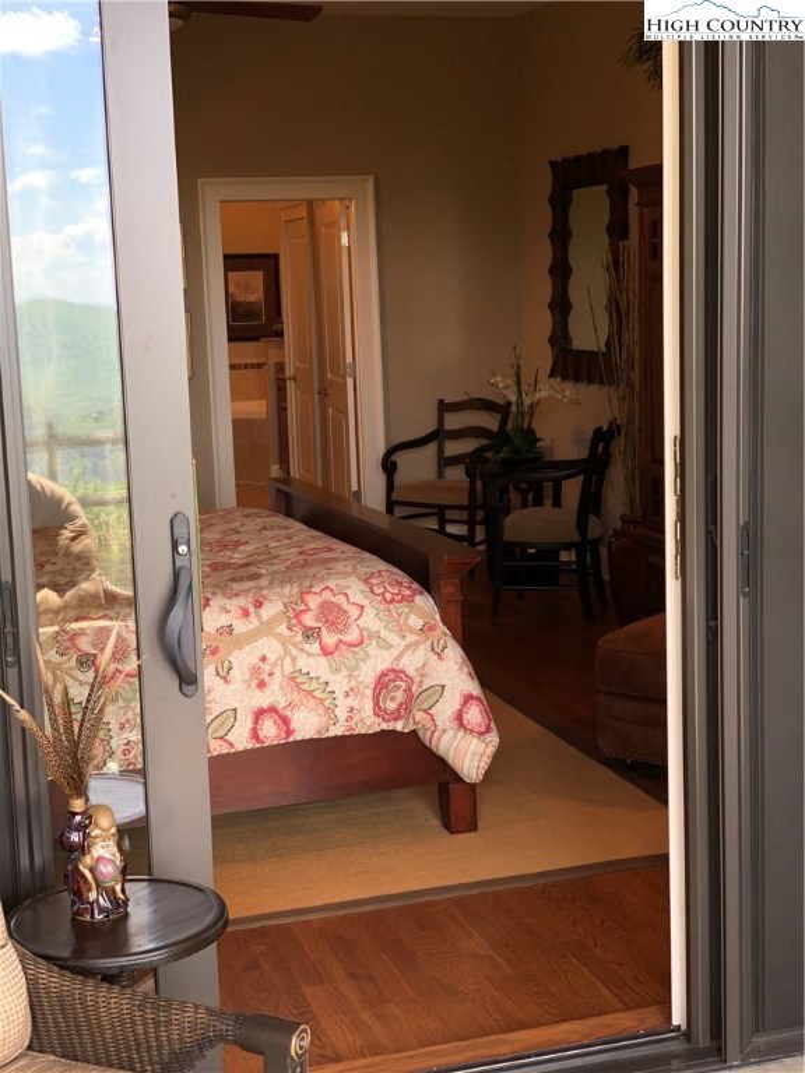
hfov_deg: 28.0
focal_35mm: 52
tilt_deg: -7.6
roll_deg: +1.7
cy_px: 536
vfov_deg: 36.8
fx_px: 1612
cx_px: 402
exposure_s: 1/61
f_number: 2.4
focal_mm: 6
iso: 16
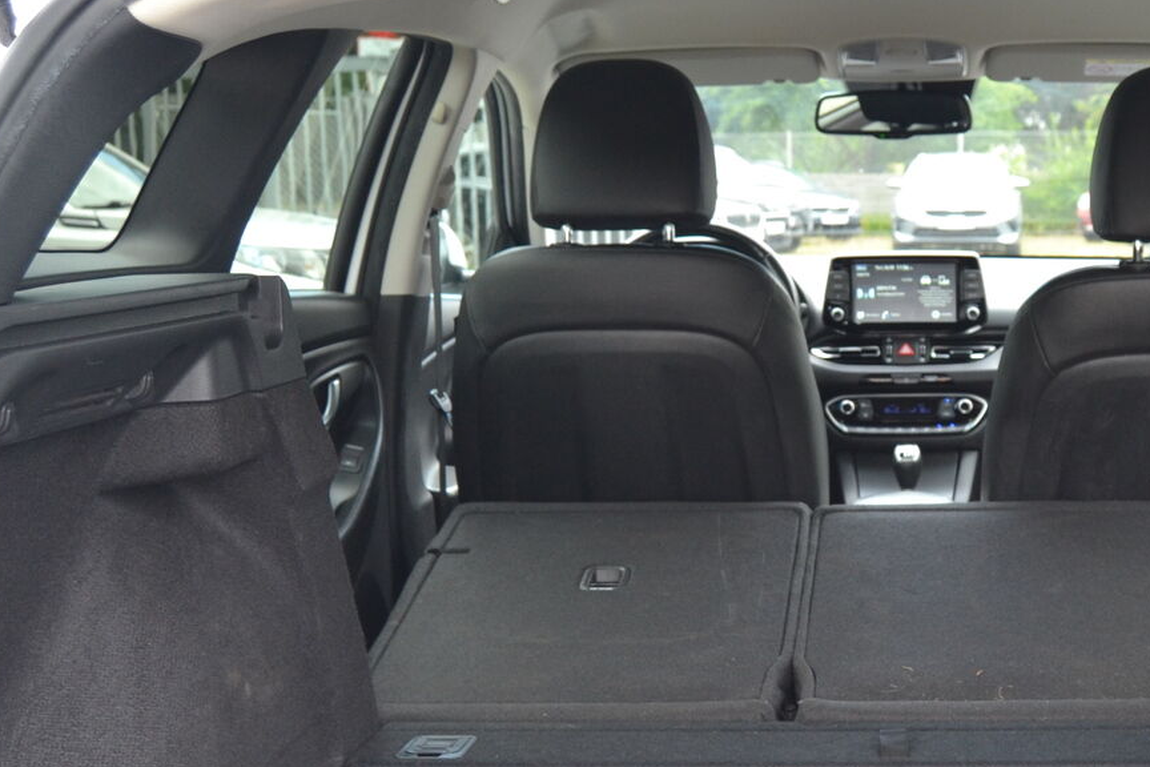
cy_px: 676
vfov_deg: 22.1
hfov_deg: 32.6
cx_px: 901
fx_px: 1917
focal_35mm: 60
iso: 400
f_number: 4.5
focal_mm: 18
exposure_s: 1/80
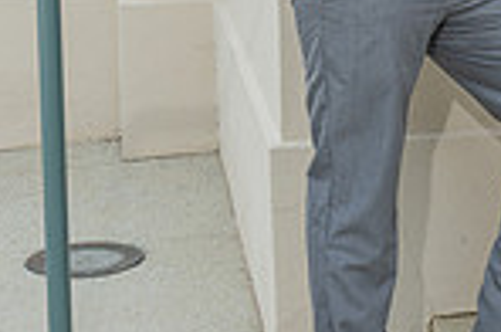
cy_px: -164
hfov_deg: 13.0
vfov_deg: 8.6
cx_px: 526
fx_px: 2166
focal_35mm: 156
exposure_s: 1/160
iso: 200
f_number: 8
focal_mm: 32
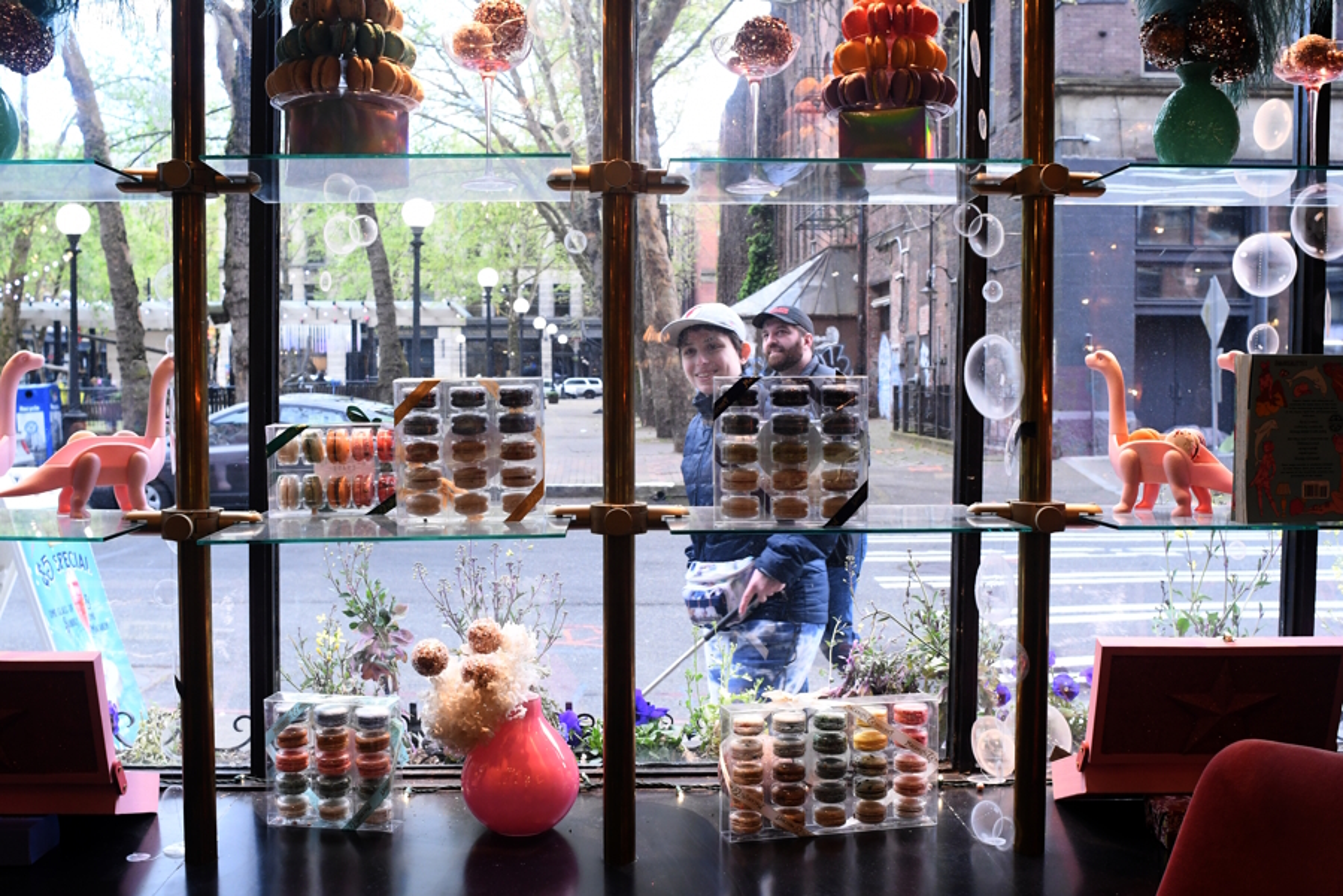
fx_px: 1343
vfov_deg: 36.9
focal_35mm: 36
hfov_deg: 53.1
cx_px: 672
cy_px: 448
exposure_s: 1/125
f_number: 6.3
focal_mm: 24
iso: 1600
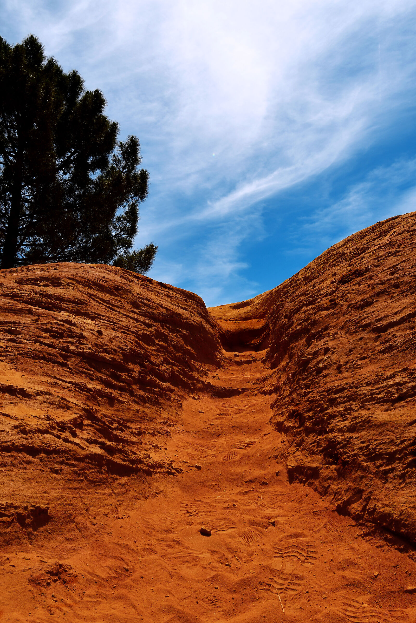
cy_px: 312
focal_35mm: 30
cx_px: 208
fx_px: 520
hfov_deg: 43.6
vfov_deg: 61.9
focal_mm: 20
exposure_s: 1/250
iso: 100
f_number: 10
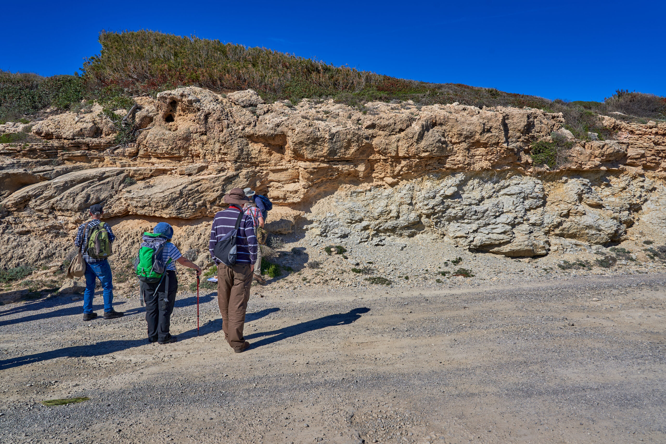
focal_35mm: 24
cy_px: 222
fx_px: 444
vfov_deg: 53.1
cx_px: 333
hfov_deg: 73.7
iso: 100
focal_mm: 24
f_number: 10
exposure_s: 1/320
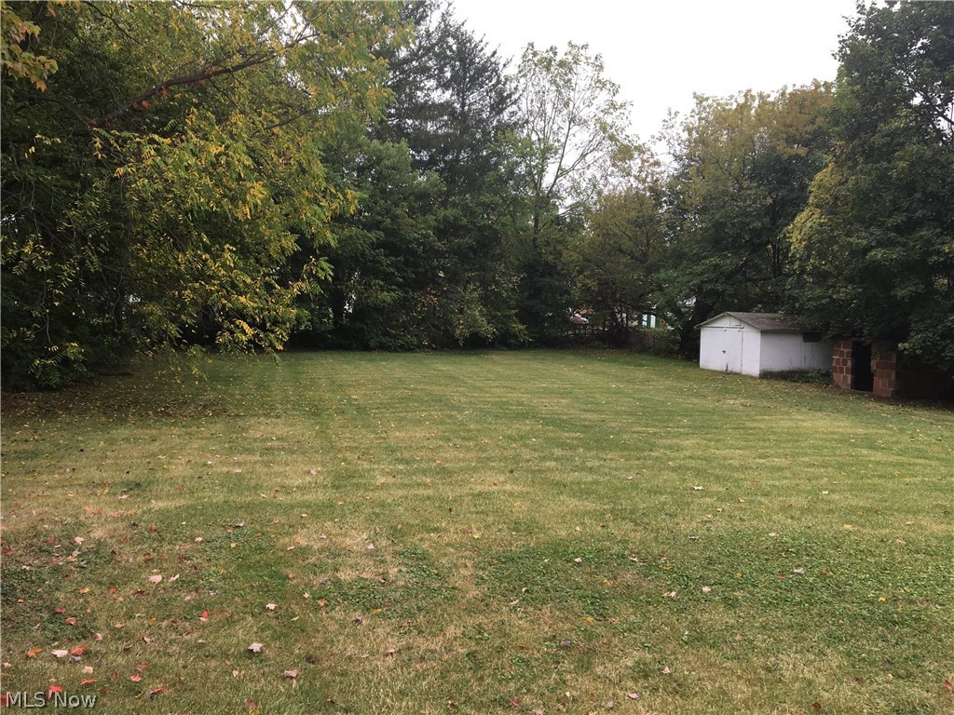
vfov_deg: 48.2
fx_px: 799
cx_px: 477
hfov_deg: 61.7
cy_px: 358
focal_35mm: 29
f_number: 2.2
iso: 25
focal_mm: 4.15
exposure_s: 1/178
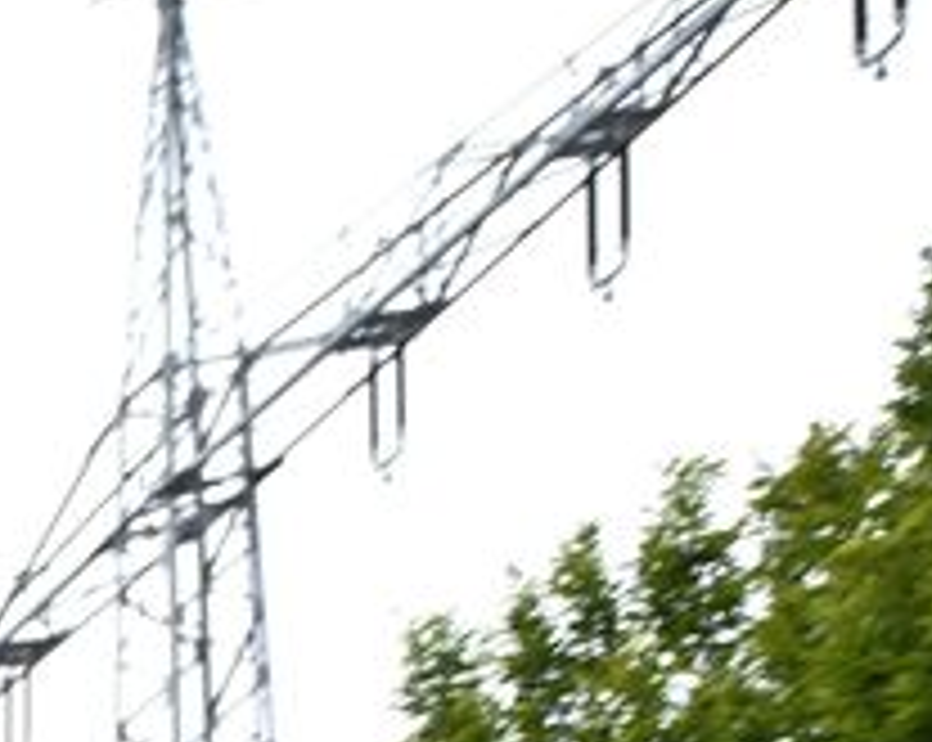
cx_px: -2319
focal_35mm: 103
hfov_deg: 9.6
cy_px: 2293
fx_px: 2837
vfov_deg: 10.3
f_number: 3.5
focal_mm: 14
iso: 32
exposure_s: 1/160
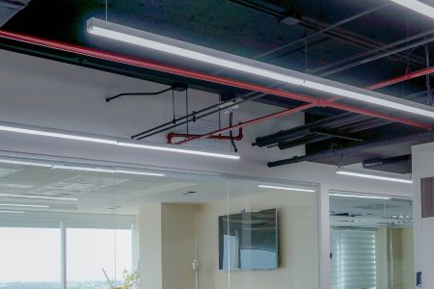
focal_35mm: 54
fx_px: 651
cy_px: 231
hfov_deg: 34.2
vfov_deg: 24.7
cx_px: 414
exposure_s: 1/60
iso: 100
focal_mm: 18
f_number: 4
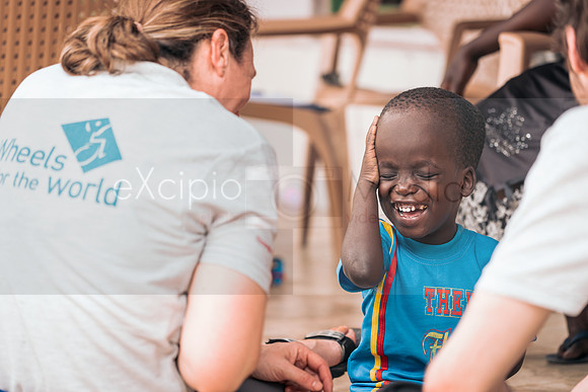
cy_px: 196
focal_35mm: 158
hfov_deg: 13.0
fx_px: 2581
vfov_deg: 8.7
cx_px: 294
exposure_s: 1/160
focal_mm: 158
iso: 160
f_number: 4
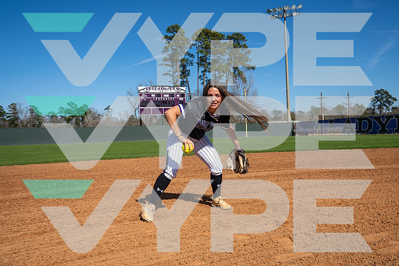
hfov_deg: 58.3
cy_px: 134
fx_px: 358
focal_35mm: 32
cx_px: 200
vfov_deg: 40.8
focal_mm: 32
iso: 100
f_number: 6.3
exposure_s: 1/640
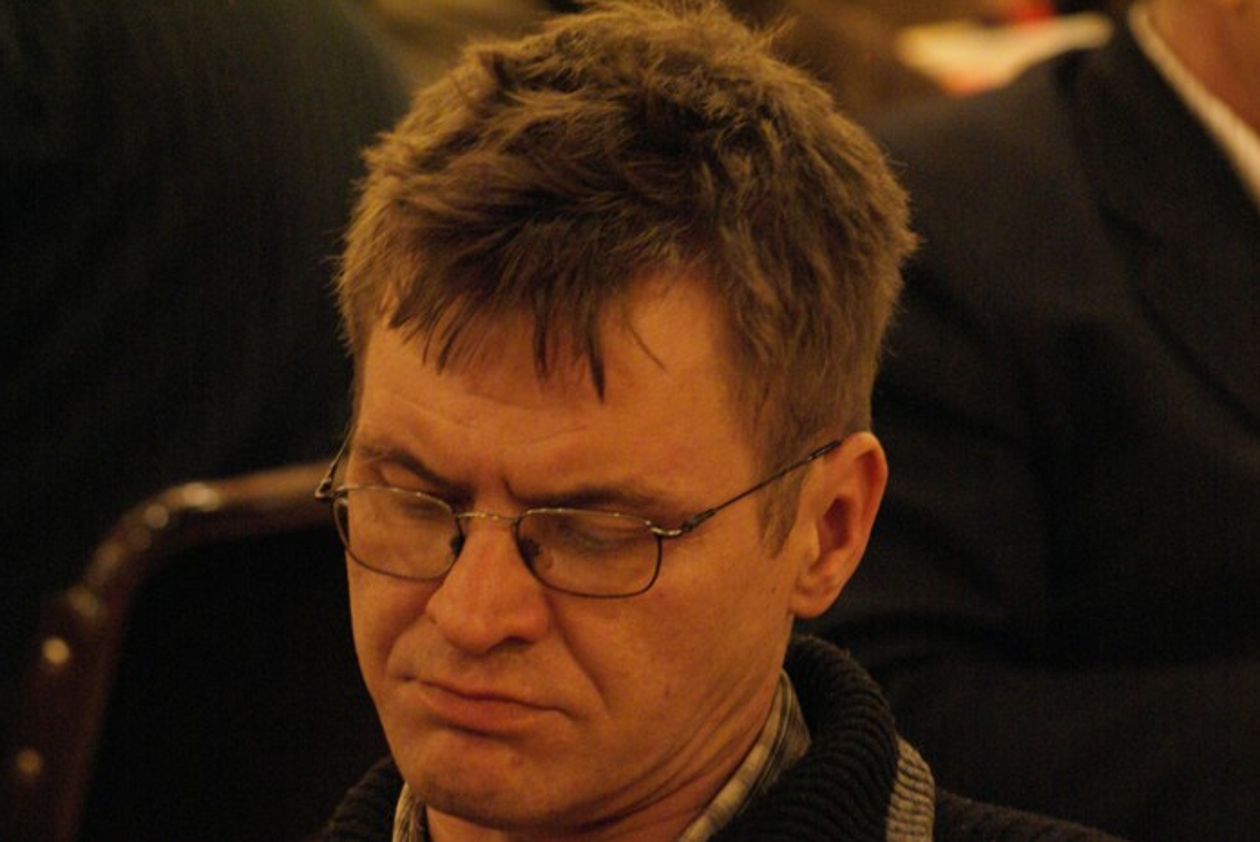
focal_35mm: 166
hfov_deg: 12.4
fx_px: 5813
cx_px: 630
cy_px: 420
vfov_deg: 8.3
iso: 1600
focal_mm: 110
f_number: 5
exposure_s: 1/20
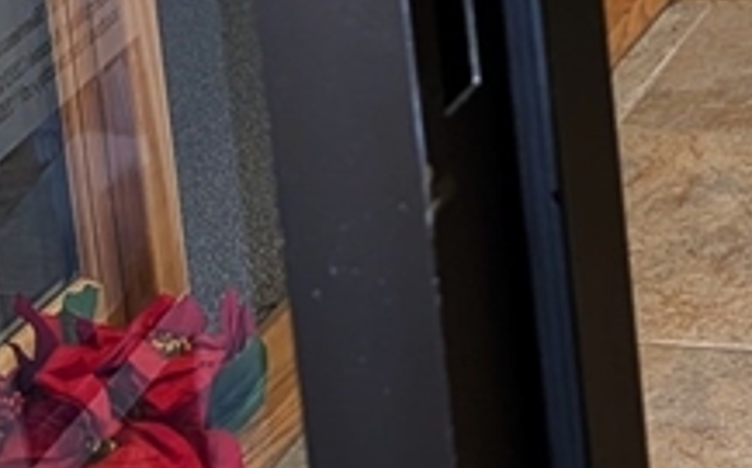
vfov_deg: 9.3
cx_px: 1133
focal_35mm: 120
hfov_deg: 15.9
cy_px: -797
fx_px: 2456
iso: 118
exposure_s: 1/40
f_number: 1.68
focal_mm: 6.9
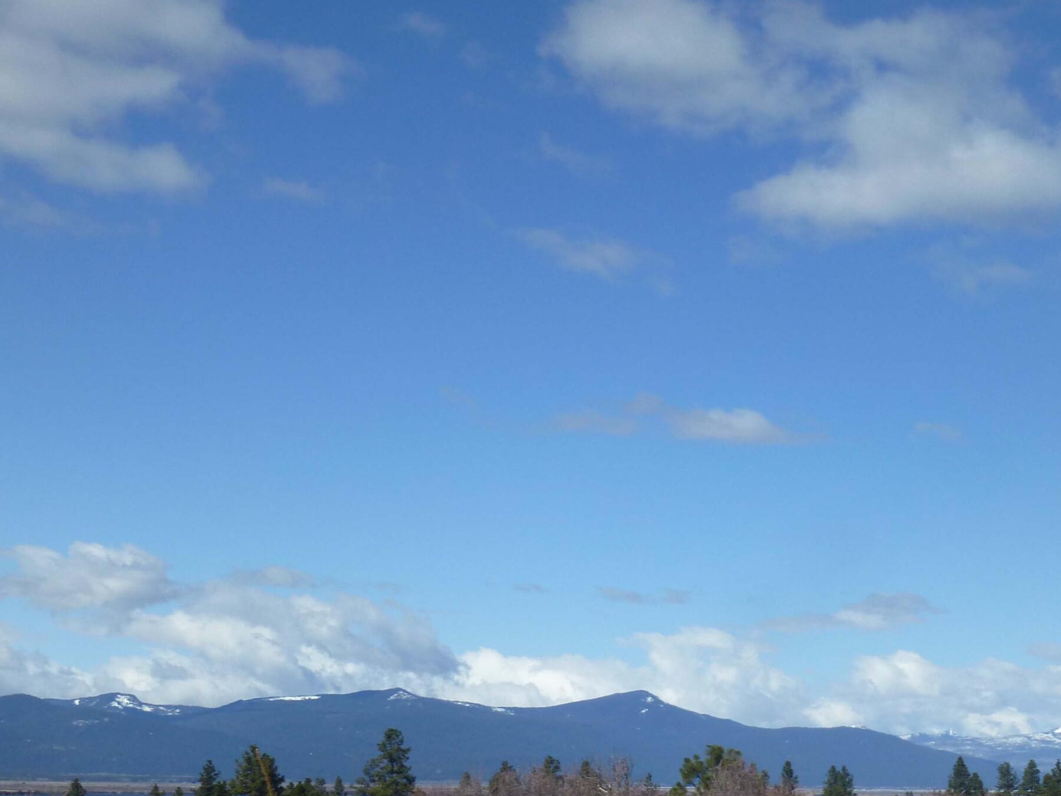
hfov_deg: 25.9
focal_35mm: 75
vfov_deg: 19.5
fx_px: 2299
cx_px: 663
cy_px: 594
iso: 100
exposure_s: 1/250
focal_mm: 8
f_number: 11
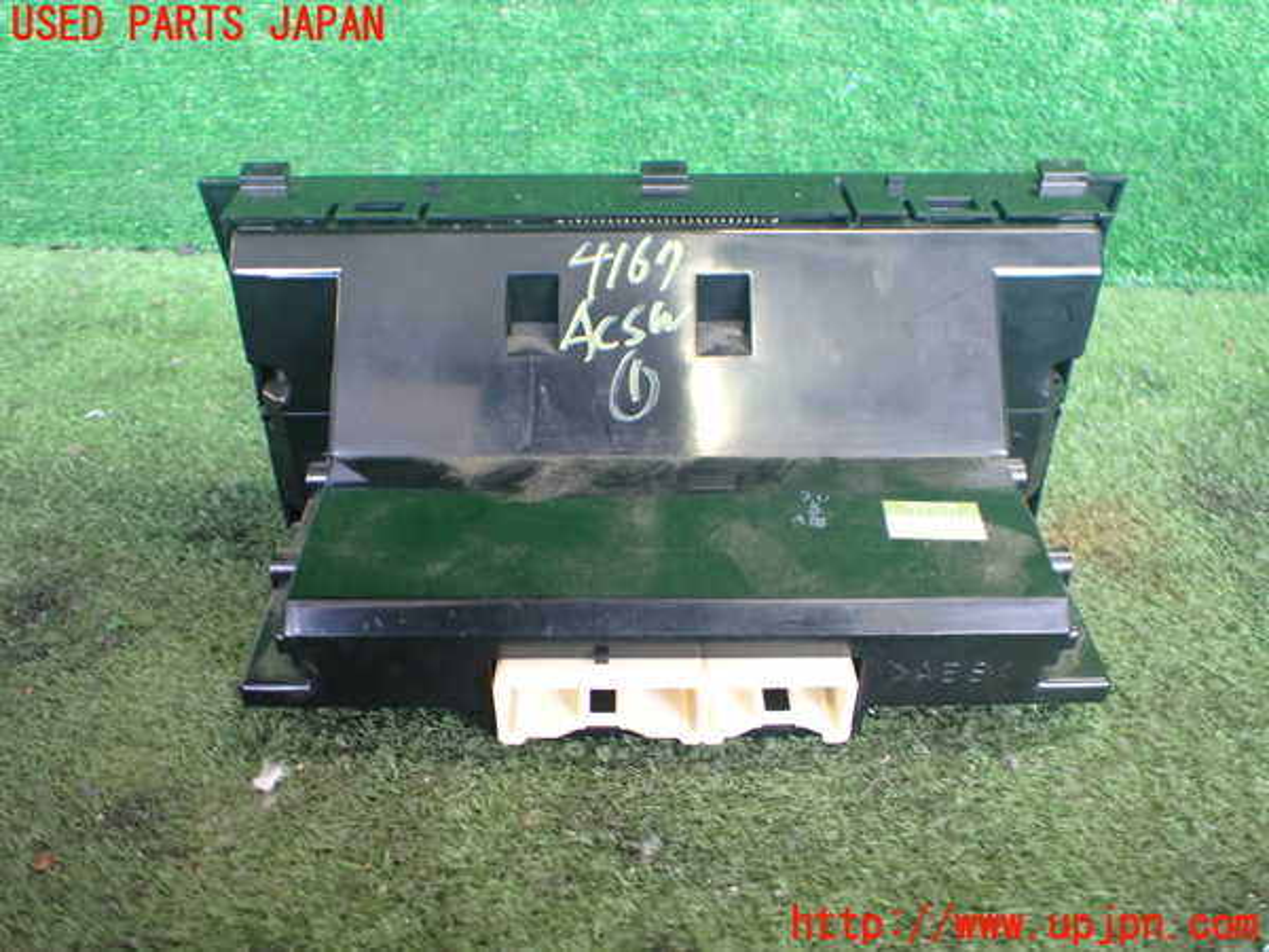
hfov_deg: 60.0
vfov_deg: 46.8
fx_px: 1100
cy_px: 476
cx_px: 634
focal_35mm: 30
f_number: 2.3
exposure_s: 1/80
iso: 800
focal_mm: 5.4
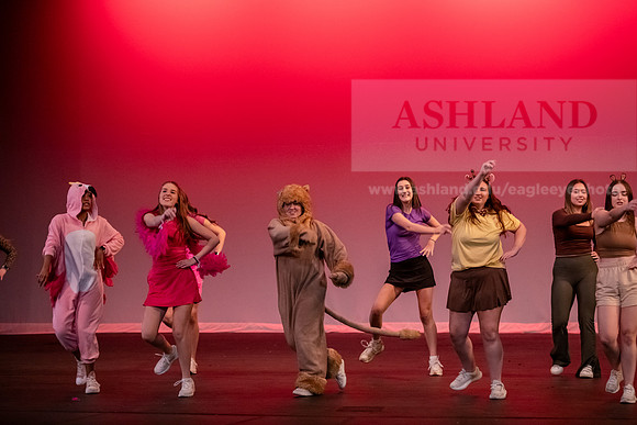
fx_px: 1858
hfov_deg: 19.5
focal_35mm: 105
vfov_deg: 13.0
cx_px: 318
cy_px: 212
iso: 4000
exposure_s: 1/320
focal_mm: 105
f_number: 3.2
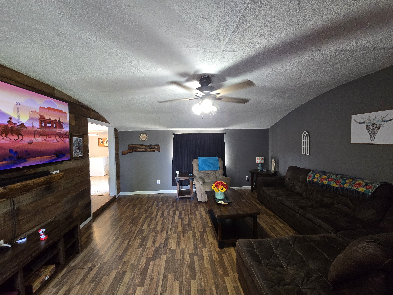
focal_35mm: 13
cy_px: 148
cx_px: 196
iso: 500
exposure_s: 1/60
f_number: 2.2
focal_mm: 2.2
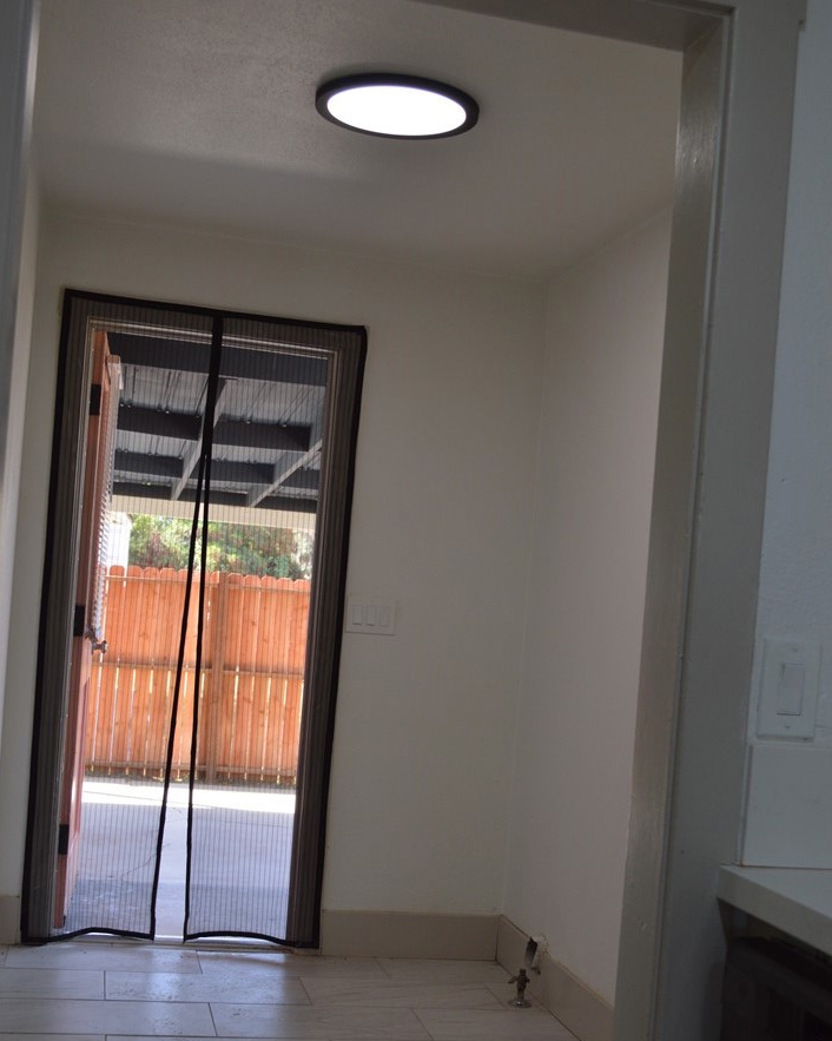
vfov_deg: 41.0
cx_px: 420
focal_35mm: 45
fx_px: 1386
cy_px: 604
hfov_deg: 33.4
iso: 400
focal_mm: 26
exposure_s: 1/125
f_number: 5.6
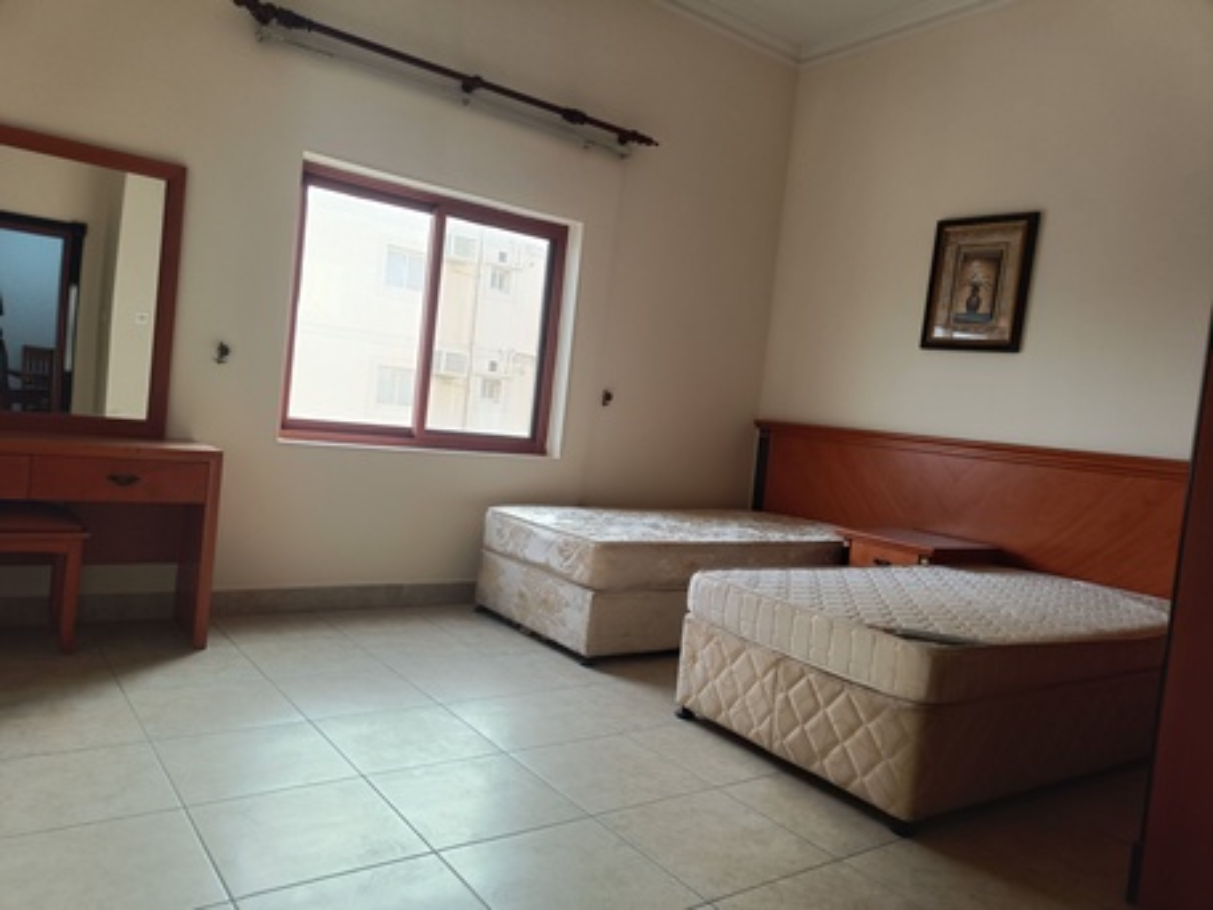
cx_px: 606
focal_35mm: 25
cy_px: 455
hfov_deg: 69.4
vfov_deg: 54.9
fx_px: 876
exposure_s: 1/50
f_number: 1.7
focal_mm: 4.7
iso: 366
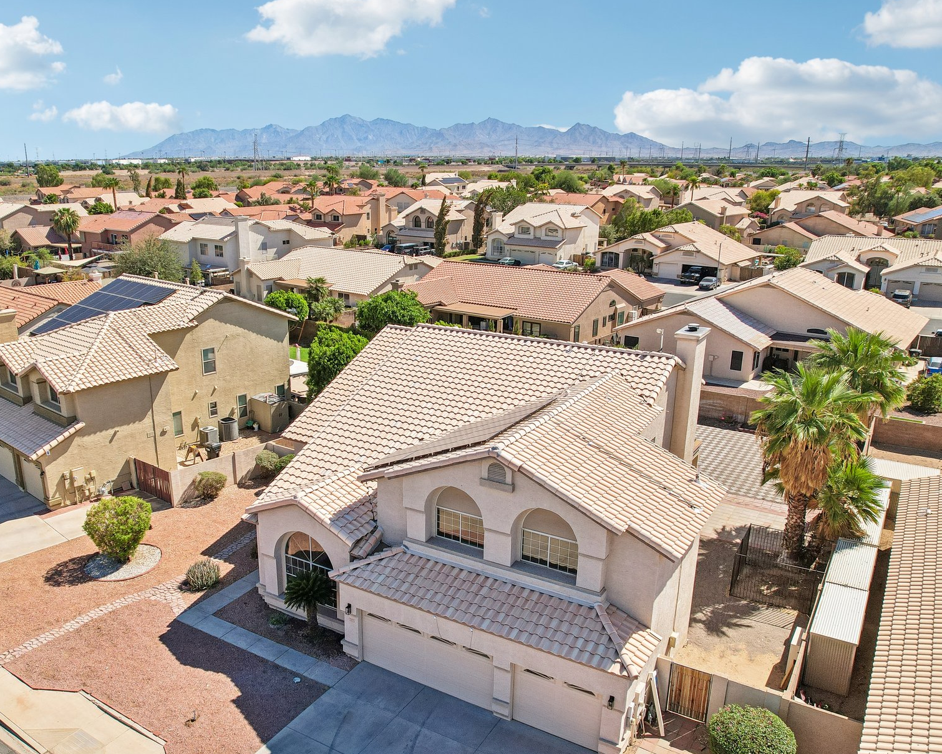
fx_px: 781
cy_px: 414
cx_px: 393
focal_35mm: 28
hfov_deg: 61.8
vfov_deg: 51.4
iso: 100
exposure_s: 1/160
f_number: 2.8
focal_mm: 8.4
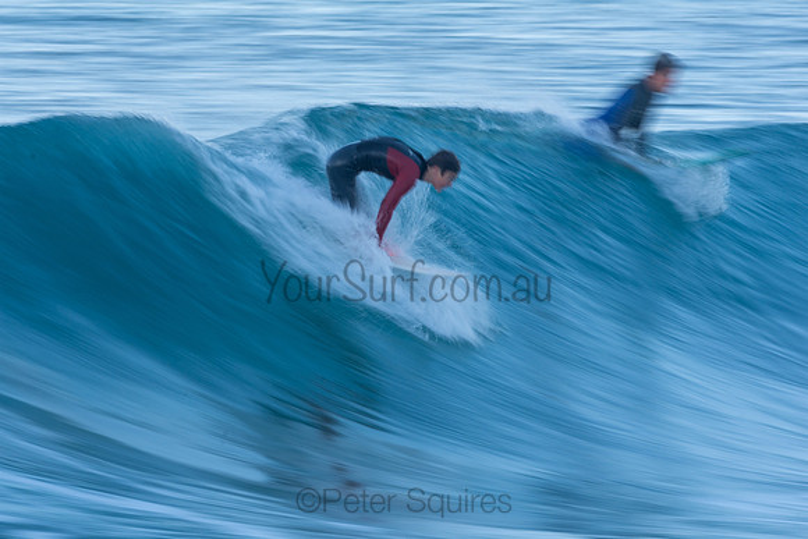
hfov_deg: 2.7
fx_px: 16836
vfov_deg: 1.8
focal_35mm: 750
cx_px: 404
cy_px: 270
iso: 100
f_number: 16
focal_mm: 500
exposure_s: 1/20
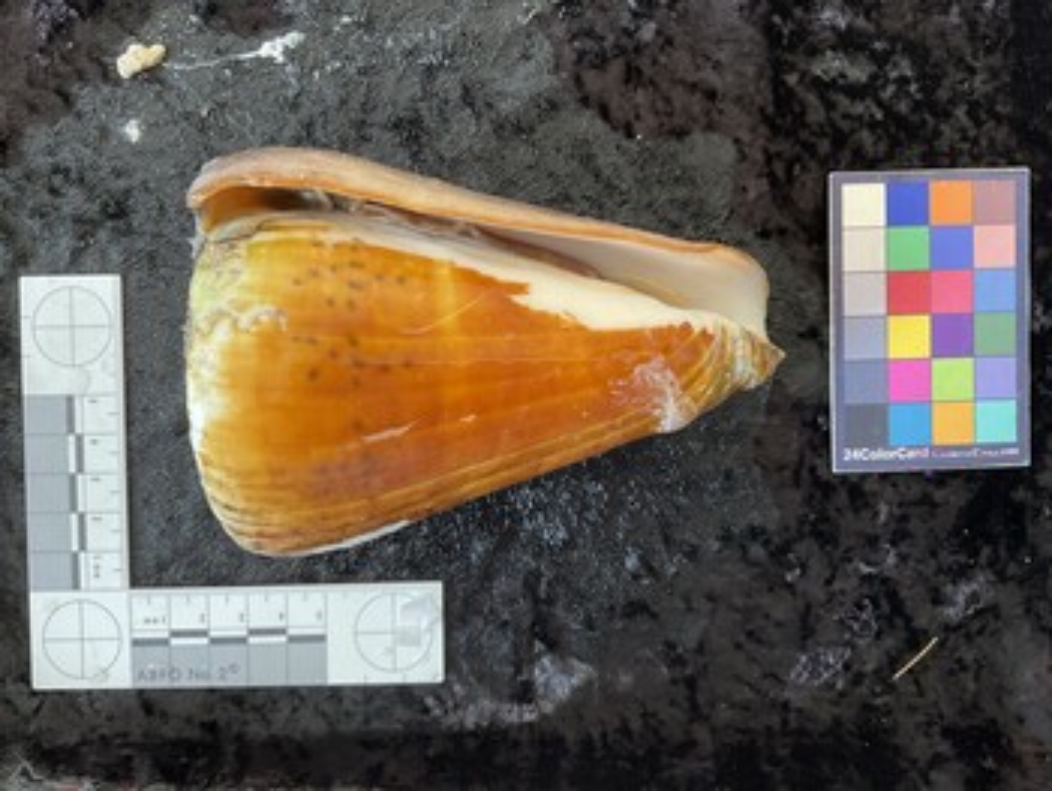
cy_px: 396
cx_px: 526
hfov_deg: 61.6
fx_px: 882
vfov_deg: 48.3
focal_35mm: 29
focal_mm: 3
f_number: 1.8
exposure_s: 1/60
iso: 100
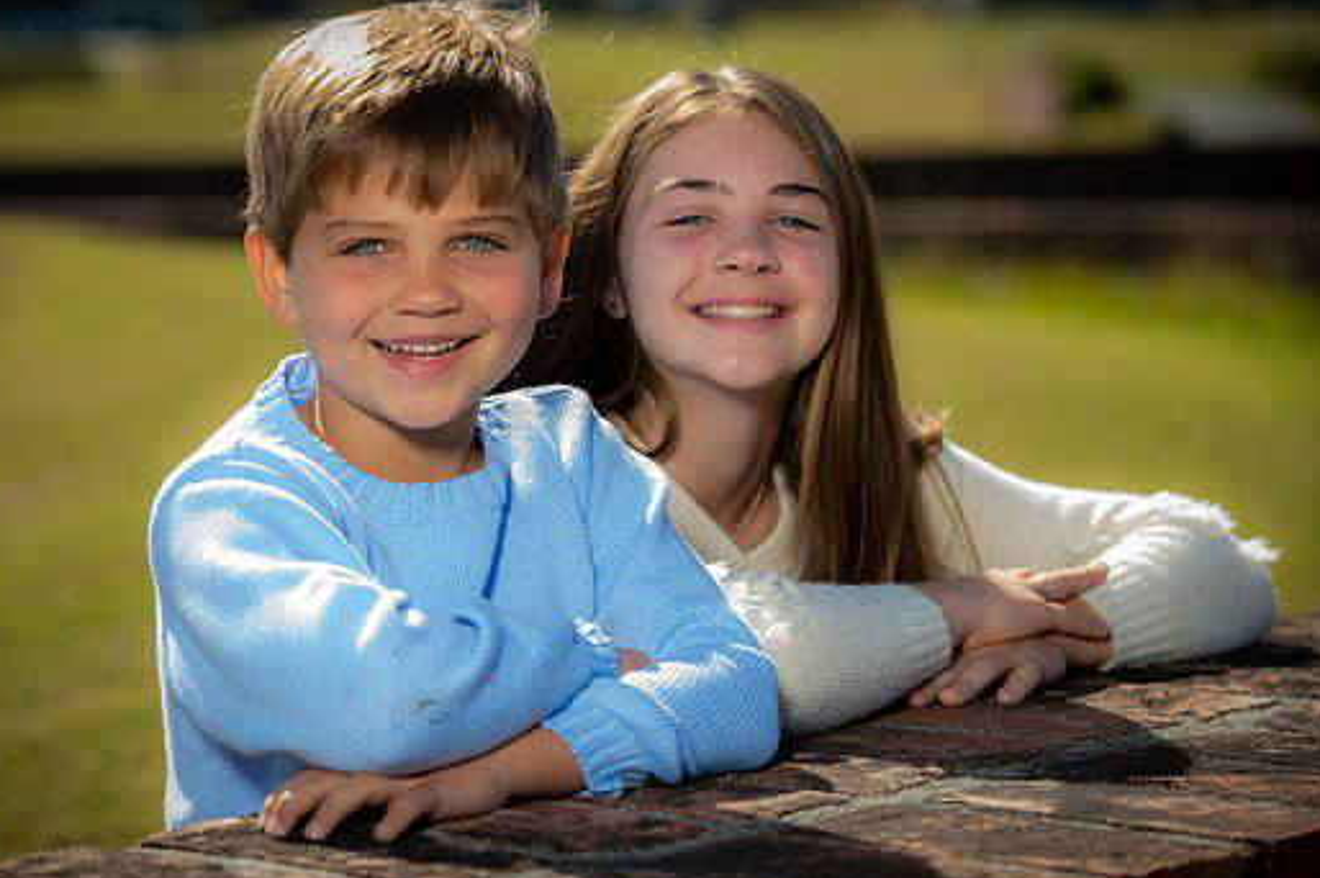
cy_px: 444
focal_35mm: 131
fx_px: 4800
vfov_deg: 10.5
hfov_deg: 15.7
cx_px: 598
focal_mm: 116
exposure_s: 1/250
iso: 50
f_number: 5
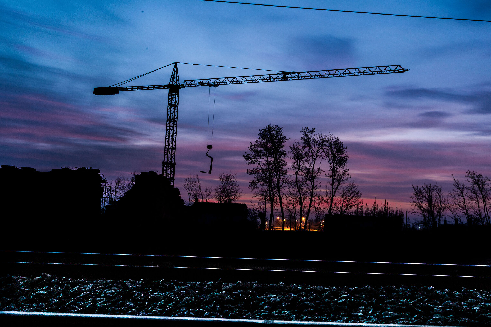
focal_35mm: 32
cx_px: 246
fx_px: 436
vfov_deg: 41.1
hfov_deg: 58.7
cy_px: 164
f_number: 20
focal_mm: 32
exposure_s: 30
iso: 100
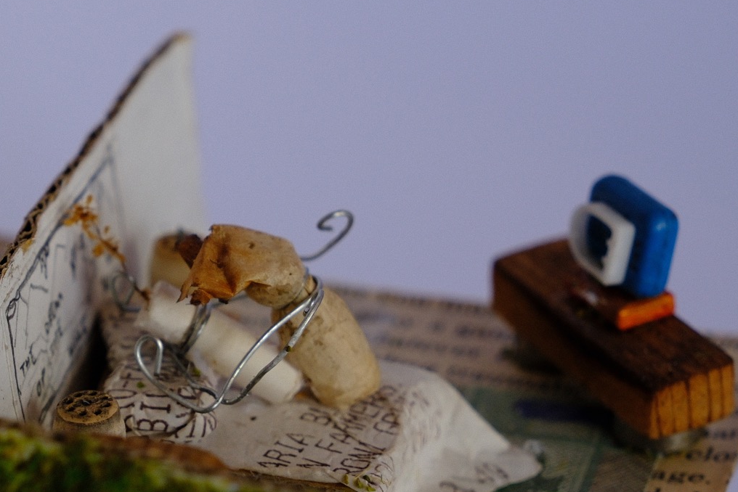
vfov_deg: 7.0
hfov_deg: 10.5
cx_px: 162
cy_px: 221
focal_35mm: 196
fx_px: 4019
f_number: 5
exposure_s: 1/125
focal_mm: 55
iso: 400
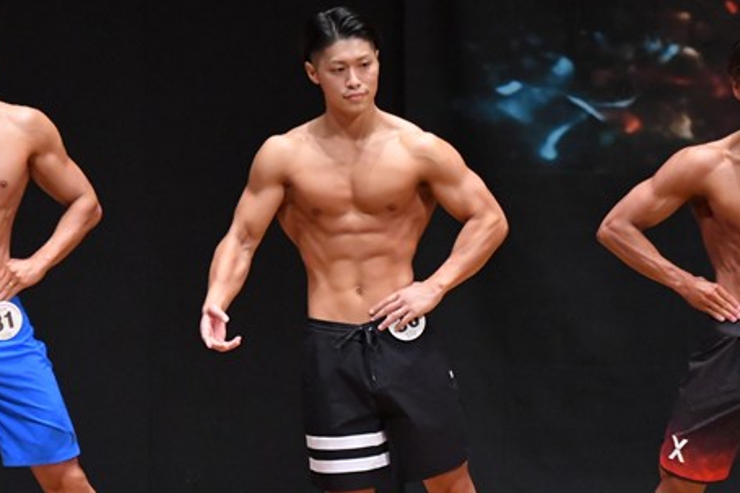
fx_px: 9452
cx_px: 609
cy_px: 314
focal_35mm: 460
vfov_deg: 3.0
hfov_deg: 4.5
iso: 8000
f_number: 5.6
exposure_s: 1/400
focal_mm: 180
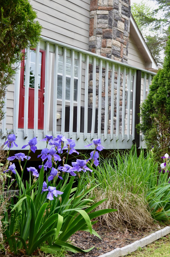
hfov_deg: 27.6
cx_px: 87
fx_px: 346
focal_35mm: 49
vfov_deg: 40.8
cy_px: 134
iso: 200
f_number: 6.3
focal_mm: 29
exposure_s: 1/160
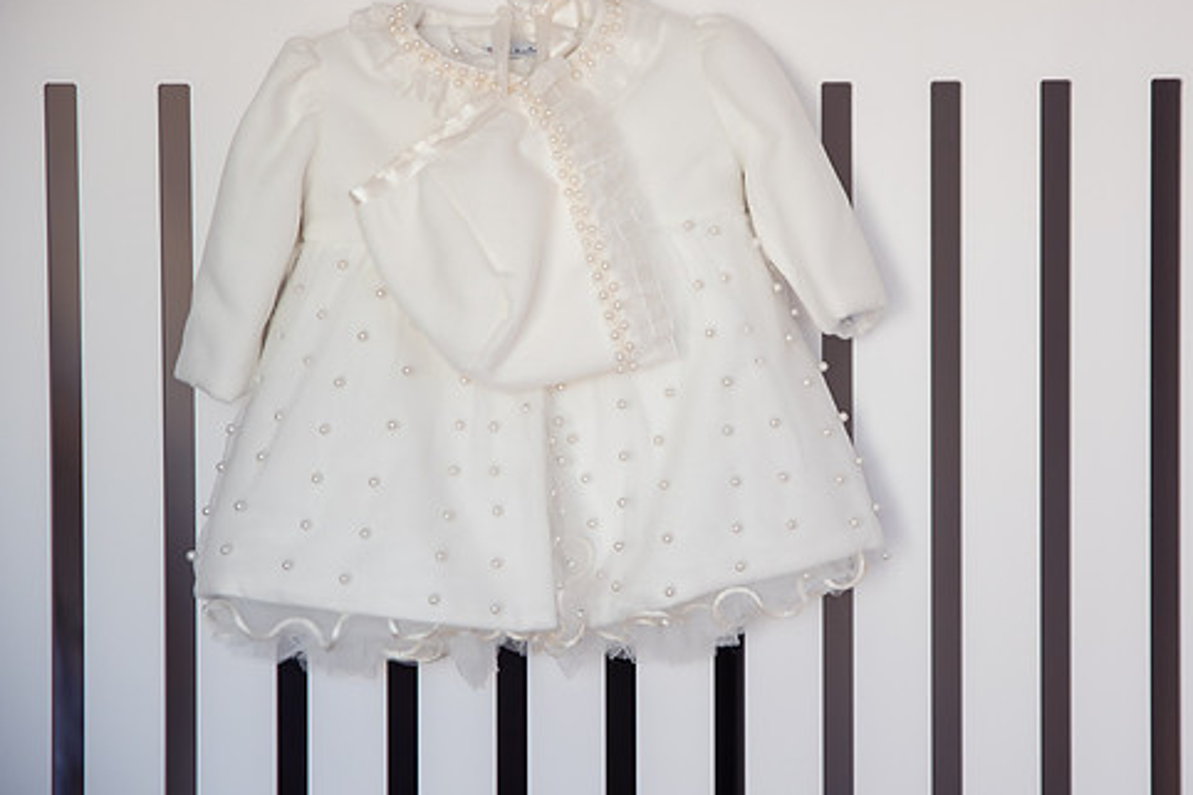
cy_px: 339
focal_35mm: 87
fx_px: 2882
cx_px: 724
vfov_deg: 15.7
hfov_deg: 23.3
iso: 1000
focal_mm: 70
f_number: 2.8
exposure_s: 1/160
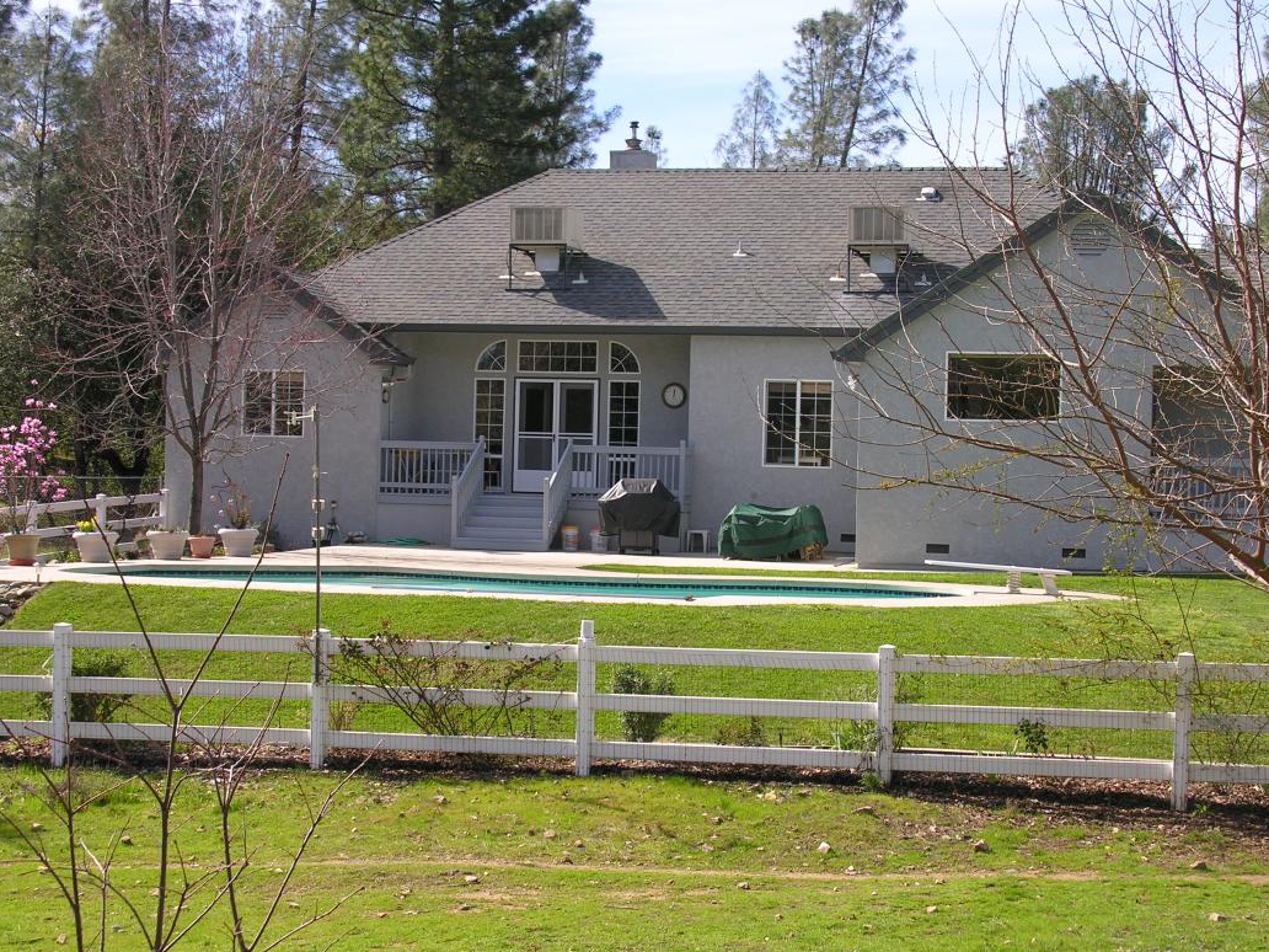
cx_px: 625
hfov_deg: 29.0
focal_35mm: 67
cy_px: 522
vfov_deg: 21.9
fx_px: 2456
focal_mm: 13.8
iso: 50
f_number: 4.4
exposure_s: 1/88.3
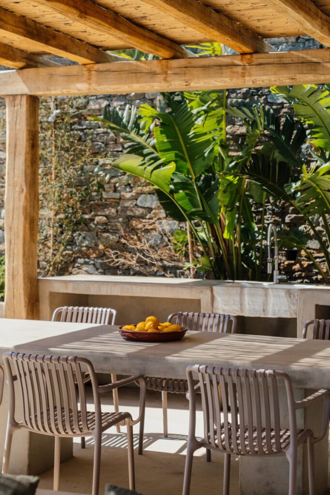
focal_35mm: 70
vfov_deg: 28.8
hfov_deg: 19.5
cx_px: 165
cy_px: 248
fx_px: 962
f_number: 3.5
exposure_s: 1/2500
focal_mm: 70
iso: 200
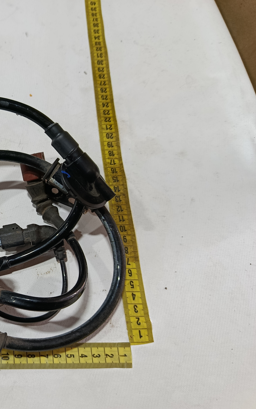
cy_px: 205
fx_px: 379
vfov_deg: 56.7
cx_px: -12
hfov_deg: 33.4
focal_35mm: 34
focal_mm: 5.24
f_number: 1.7
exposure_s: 1/120
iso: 165
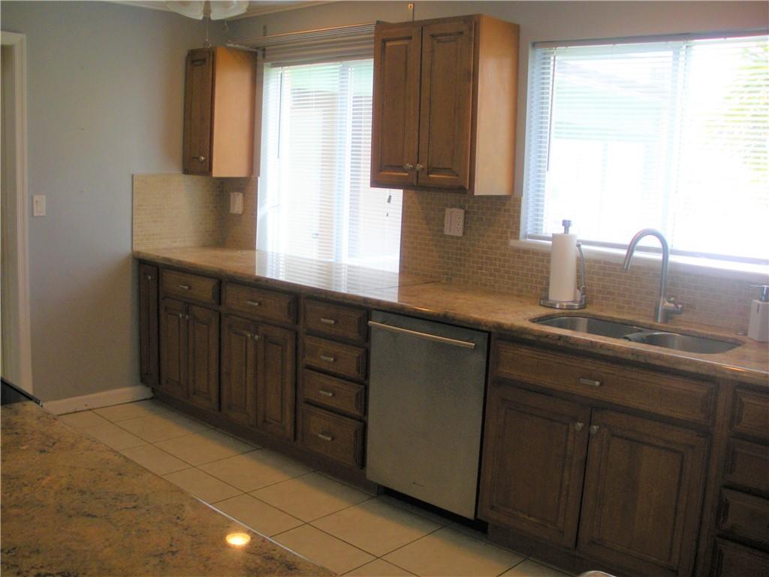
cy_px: 288
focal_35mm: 36
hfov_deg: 51.4
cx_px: 384
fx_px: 800
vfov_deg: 39.7
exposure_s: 1/54.1
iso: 111
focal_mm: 6.3
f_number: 3.5
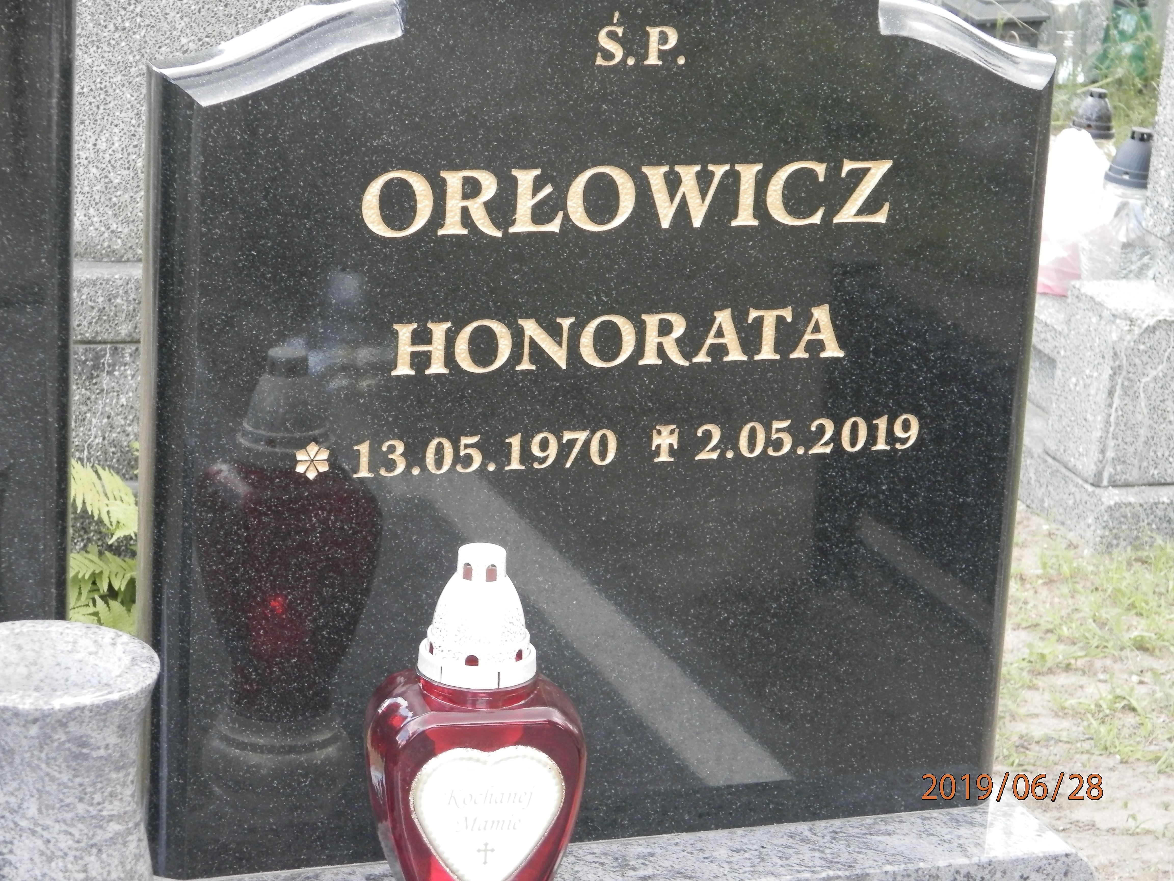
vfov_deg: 14.0
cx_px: 587
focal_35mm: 106
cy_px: 440
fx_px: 3595
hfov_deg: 18.5
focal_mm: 19
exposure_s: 1/50
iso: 200
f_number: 4.5
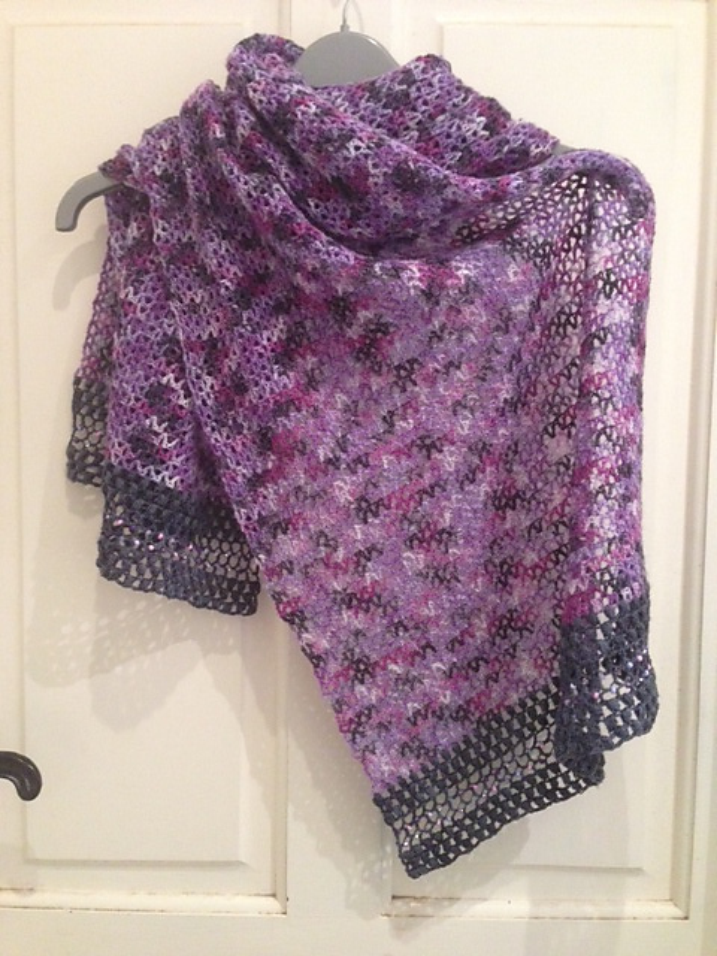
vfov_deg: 55.4
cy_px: 478
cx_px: 358
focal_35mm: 33
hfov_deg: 42.9
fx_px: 911
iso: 400
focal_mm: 4.12
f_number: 2.4
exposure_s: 1/20
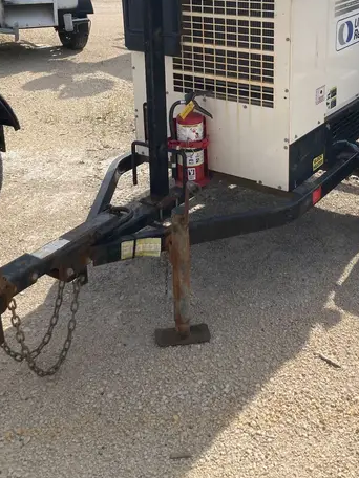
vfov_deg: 40.5
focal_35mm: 45
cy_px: 103
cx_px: 205
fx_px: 622
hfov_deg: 32.1
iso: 20
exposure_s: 1/3205
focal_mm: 3.99
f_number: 1.8
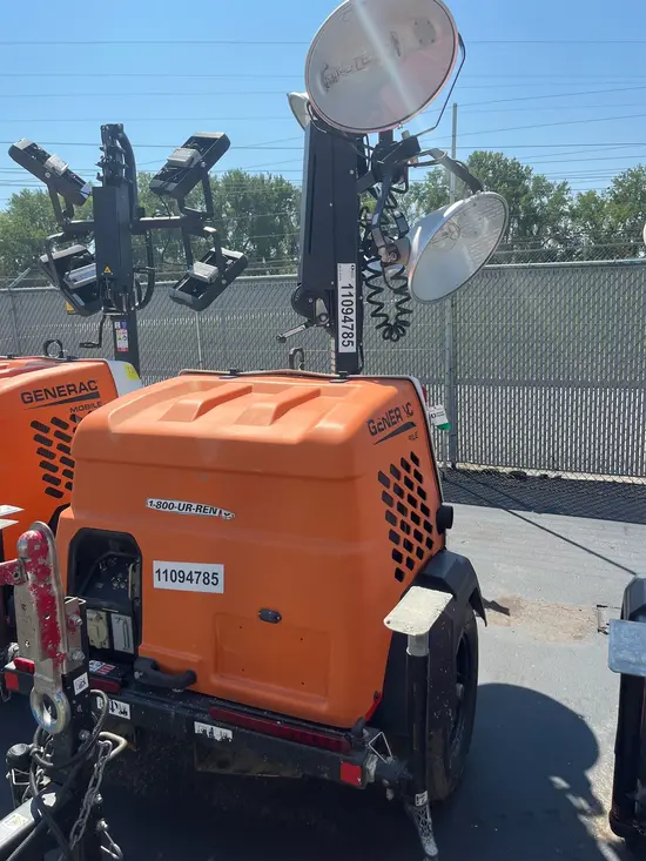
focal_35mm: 26
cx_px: 323
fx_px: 647
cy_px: 430
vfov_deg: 67.3
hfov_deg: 53.1
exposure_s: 1/2571
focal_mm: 5.1
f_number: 1.6
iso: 50
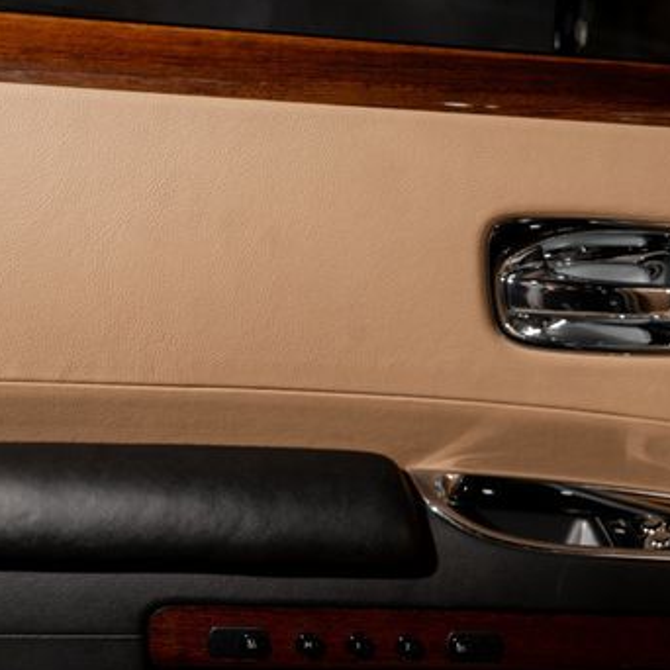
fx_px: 1358
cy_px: 346
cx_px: 492
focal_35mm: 62
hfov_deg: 27.4
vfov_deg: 27.7
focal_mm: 39
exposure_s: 1/60
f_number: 5
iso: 125
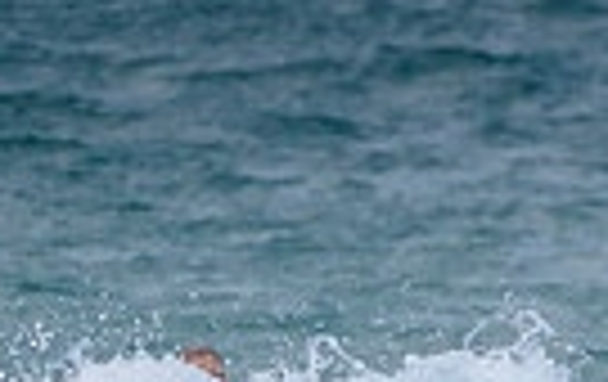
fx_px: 44434
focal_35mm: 2676
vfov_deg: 0.5
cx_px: 630
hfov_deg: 0.8
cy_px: 729
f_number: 5.6
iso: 160
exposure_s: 1/1600
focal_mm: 500
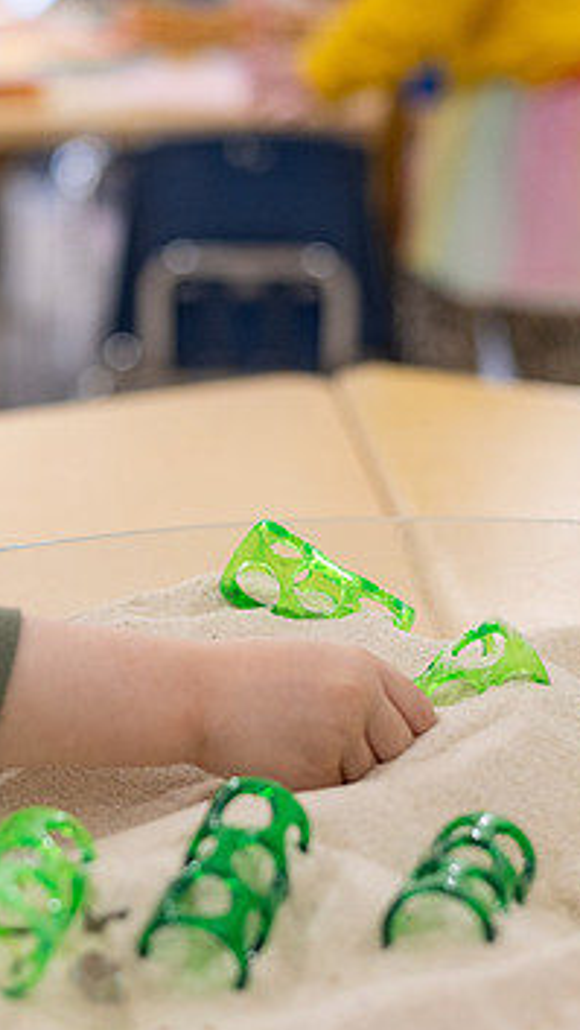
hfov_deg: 13.8
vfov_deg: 24.7
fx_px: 2347
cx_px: -47
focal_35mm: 86
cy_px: 556
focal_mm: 50
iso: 1000
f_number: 2.8
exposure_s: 1/500
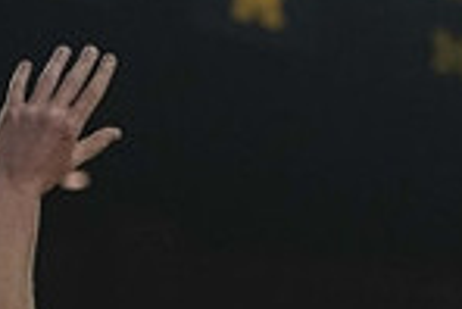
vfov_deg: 3.3
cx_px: 345
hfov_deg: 5.0
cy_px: 575
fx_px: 5305
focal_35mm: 413
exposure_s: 1/1250
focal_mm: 70
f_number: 2.8
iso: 1250
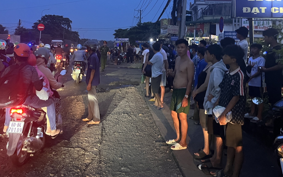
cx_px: 95
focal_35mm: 41
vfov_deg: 30.2
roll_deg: -1.3
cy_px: 24
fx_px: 316
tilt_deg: +6.0
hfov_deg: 47.4
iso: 500
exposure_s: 1/49
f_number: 1.6
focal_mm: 5.1
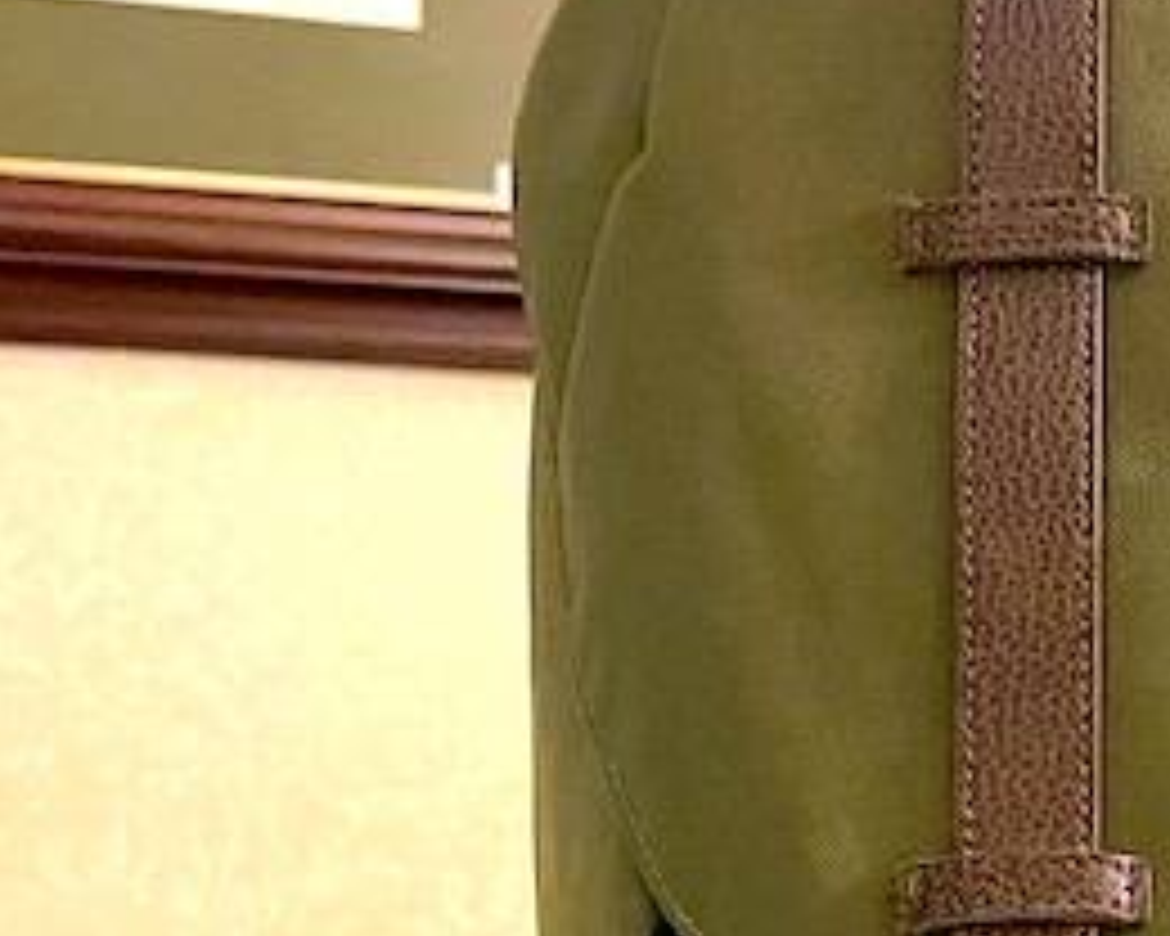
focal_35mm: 100
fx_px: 3463
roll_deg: +0.0
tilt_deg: -5.9
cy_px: 1089
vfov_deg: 14.9
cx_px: 918
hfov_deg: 19.0
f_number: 1.6
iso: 500
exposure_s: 1/60
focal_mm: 5.1
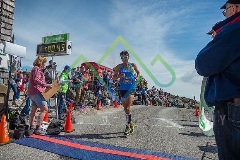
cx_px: 104
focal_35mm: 27
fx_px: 182
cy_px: 69
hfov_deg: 66.6
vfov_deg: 47.3
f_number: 5.6
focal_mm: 24
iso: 640
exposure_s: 1/8000
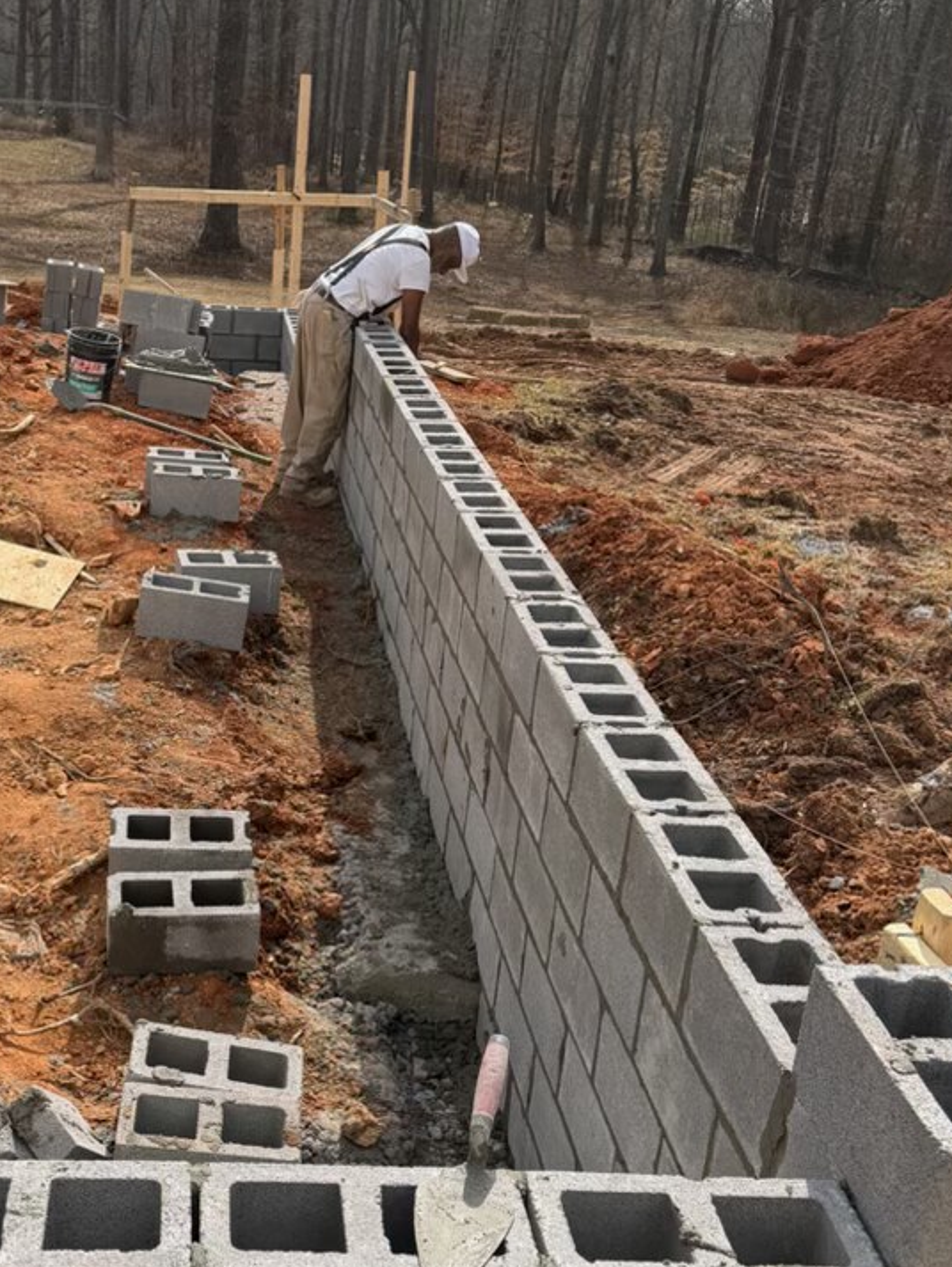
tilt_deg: -23.7
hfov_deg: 32.8
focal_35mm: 43
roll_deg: -2.2
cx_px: 210
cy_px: 738
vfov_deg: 43.7
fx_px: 1576
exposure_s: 1/3759
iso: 80
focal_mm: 6.76
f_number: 1.78
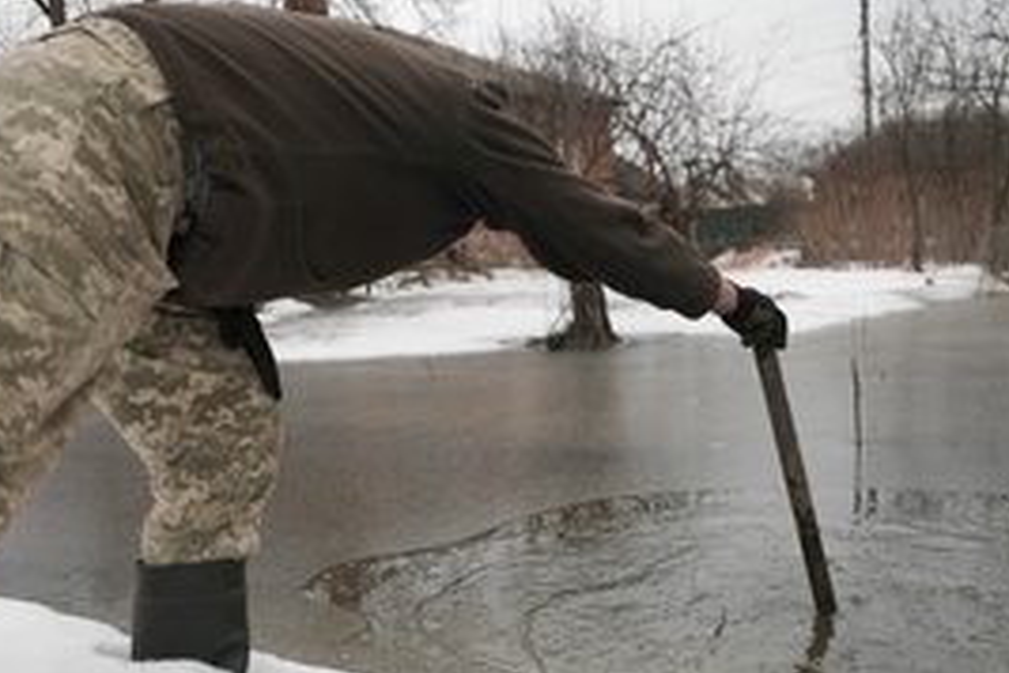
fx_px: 1009
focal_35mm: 36
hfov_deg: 53.1
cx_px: 457
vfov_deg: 36.7
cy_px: 403
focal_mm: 24
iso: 400
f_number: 2.8
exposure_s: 1/400
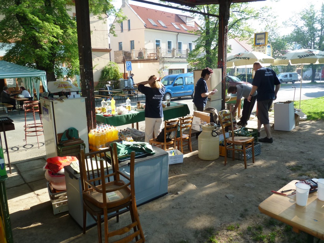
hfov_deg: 69.4
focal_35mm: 25
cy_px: 122
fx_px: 234
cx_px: 162
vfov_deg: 54.9
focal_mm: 4.1
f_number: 4
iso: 80
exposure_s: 1/100
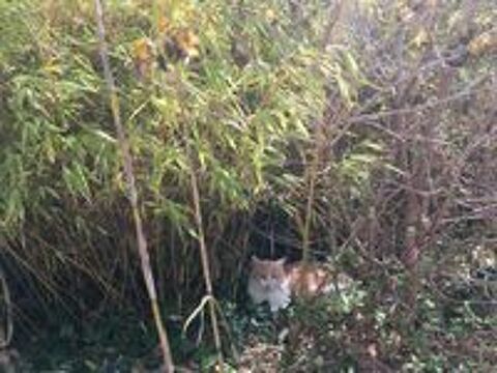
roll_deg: +7.8
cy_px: 186
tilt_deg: -6.6
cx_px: 248
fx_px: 416
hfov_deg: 61.7
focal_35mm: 29
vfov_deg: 48.2
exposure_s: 1/221
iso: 25
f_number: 2.2
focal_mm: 4.15
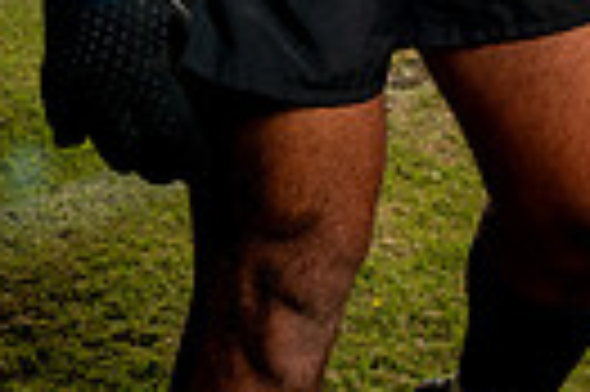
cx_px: 311
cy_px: -545
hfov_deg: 13.6
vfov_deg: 8.3
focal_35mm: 151
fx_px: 2472
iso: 800
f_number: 8
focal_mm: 44
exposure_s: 1/250
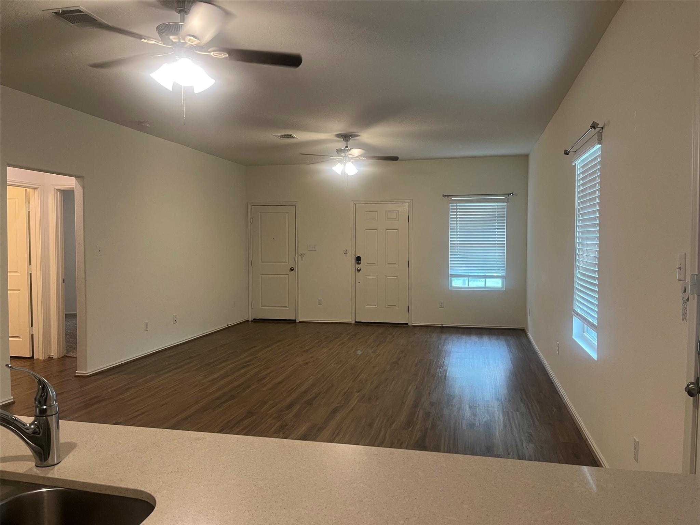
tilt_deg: -2.8
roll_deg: +0.2
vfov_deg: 53.1
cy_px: 262
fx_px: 526
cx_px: 350
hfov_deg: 67.3
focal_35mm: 26
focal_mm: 5.1
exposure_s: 1/60
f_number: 1.6
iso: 100
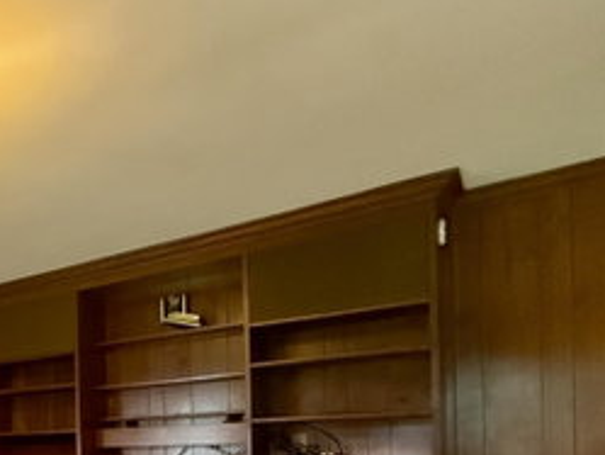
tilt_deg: +0.3
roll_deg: +0.8
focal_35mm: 36
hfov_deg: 39.9
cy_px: 460
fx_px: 629
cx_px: -86
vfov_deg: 35.7
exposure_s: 1/60
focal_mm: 2.22
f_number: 2.2
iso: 1000
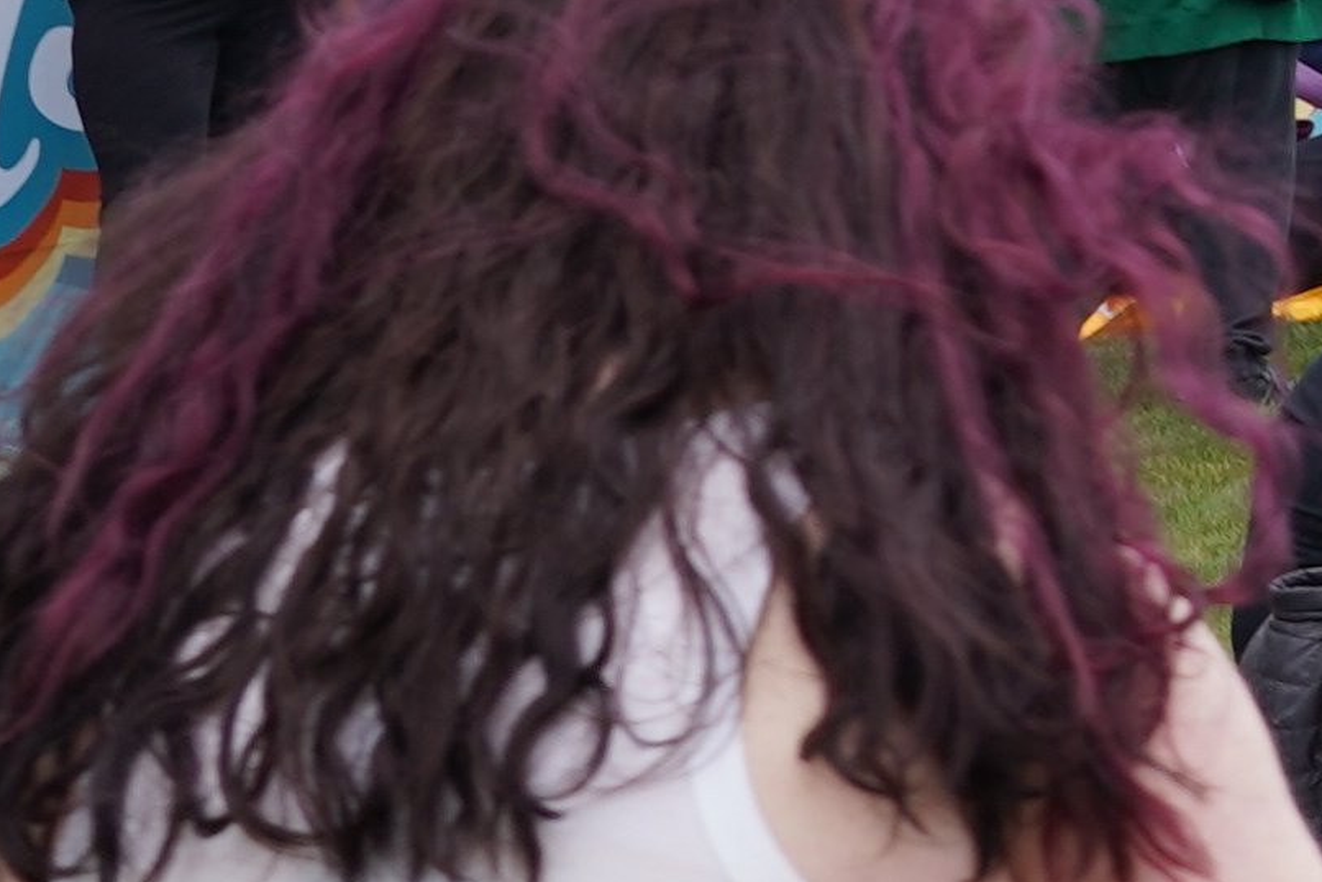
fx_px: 9294
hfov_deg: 7.0
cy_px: -1236
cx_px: 4406
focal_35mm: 253
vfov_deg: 5.3
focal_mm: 34
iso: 100
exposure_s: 1/200
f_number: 7.1
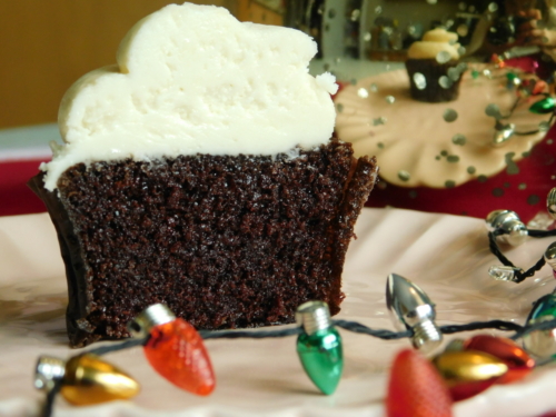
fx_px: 1462
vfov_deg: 16.2
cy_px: 208
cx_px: 278
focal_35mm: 91
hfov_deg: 21.5
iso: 400
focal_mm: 16.1
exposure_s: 1/30
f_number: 4.5
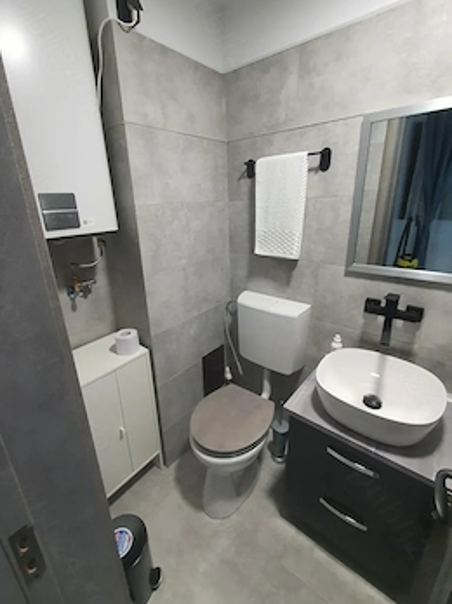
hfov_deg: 81.7
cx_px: 219
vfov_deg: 98.2
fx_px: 261
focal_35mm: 15
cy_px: 294
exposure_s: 1/50
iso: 320
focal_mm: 1.8
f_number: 2.2
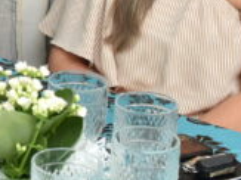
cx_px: -59
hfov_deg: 11.1
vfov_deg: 8.2
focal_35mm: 175
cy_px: -113
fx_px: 1217
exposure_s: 1/125
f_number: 3.2
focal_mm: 29
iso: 1600
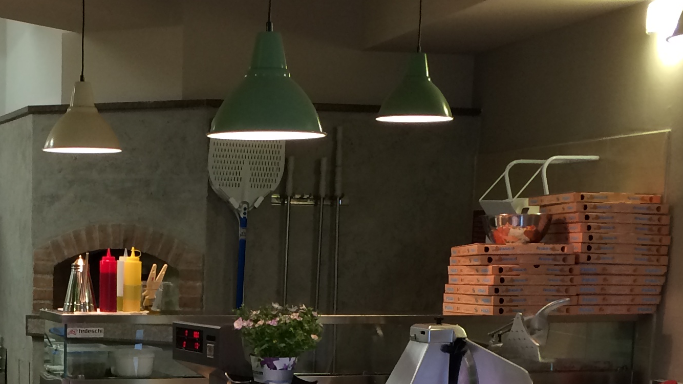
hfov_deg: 26.0
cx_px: 119
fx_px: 1449
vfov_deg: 14.6
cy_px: 457
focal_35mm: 80
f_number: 2.2
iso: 80
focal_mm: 4.12
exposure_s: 1/30
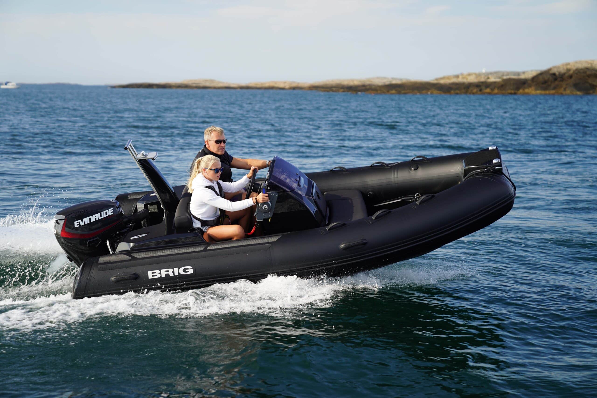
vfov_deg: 19.5
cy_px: 199
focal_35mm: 70
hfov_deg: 28.8
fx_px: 1161
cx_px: 298
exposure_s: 1/800
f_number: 2.8
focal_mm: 70
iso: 200
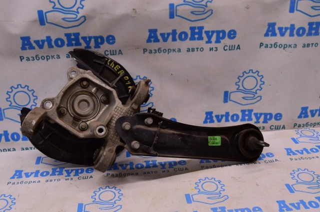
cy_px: 106
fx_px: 346
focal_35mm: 39
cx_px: 160
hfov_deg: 49.6
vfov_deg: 34.1
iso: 1600
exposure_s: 1/125
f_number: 8
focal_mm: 26
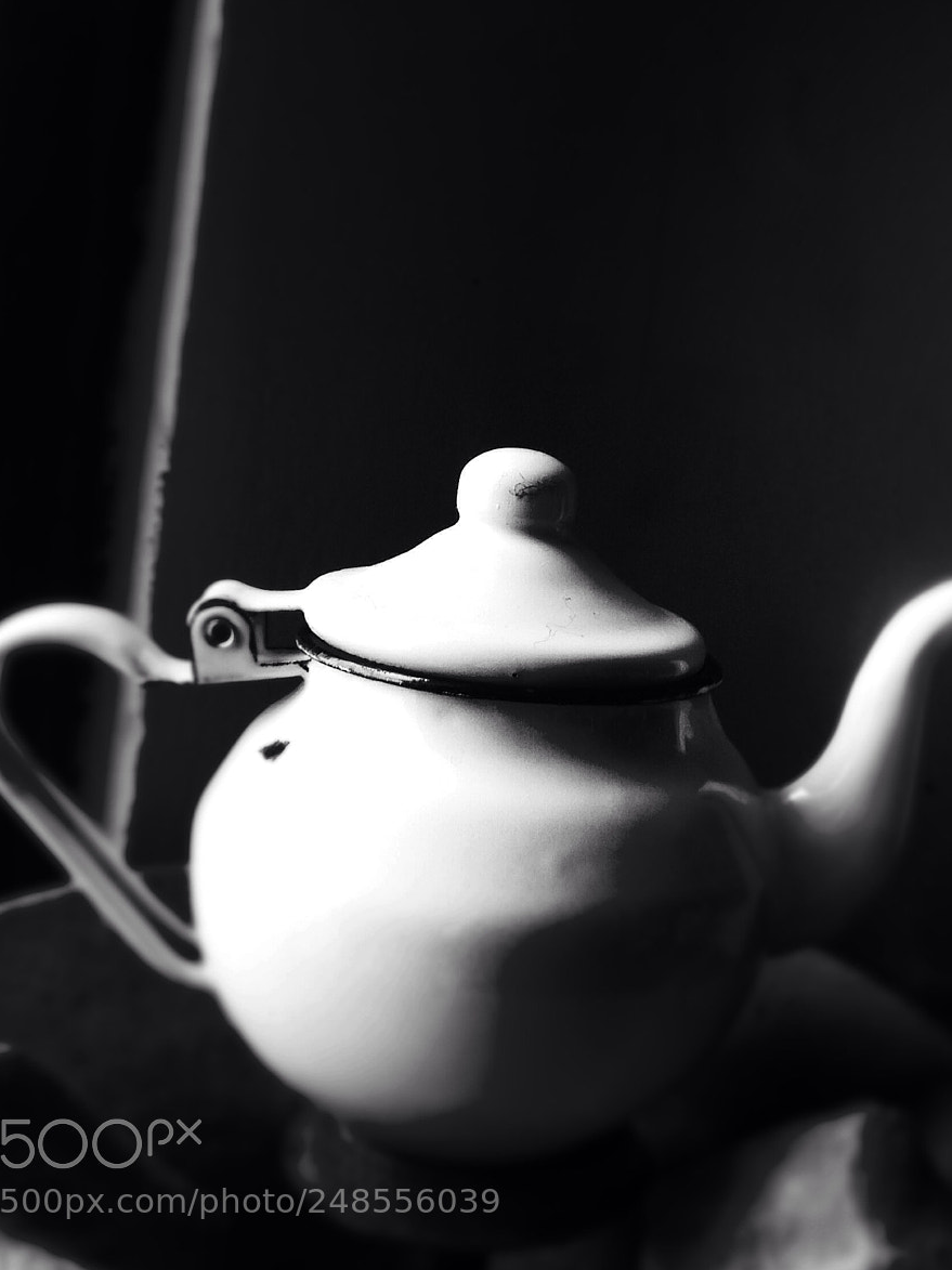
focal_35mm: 45
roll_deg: -11.0
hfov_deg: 31.1
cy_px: 638
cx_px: 799
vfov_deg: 42.1
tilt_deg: -9.9
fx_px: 1651
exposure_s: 1/60
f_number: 2.4
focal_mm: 4.12
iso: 64
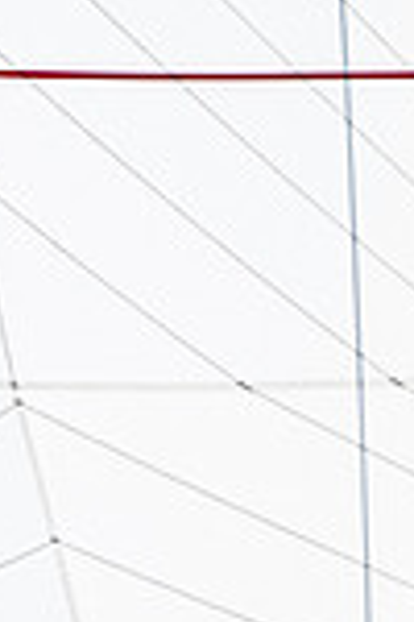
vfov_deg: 1.7
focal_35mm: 1215
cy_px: 850
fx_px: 20957
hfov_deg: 1.1
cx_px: 128
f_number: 5.6
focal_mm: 270
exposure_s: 1/4000
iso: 400
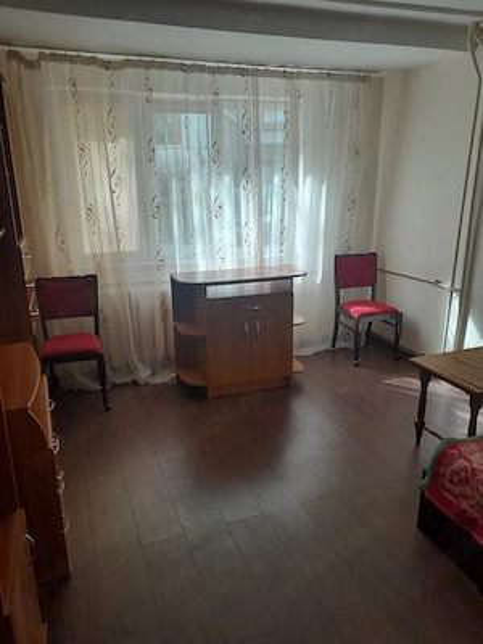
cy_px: 322
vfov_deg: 65.3
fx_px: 502
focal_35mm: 27
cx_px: 242
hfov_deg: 51.4
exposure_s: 1/50
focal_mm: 4
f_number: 1.8
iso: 50
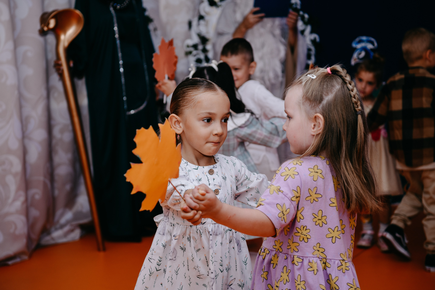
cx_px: 218
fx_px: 846
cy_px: 145
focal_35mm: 70
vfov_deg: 19.5
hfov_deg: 28.8
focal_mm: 70
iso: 250
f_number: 4
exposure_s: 1/160
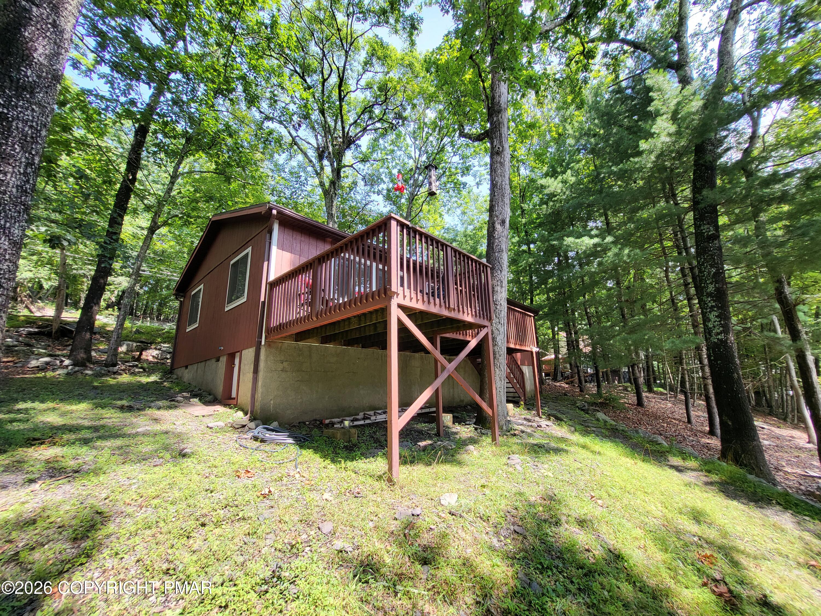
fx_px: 308
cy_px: 308
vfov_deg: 89.9
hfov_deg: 106.2
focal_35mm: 13
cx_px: 410
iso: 32
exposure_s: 1/178
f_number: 2.2
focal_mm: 1.74
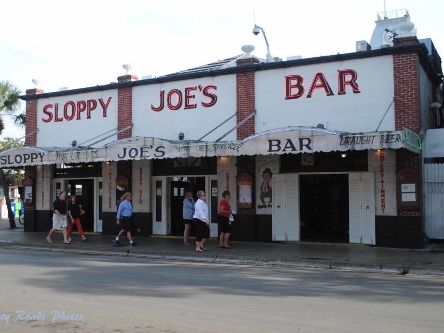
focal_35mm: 39
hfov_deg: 47.8
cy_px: 166
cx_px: 199
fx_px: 500
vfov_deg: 36.8
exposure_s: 1/80
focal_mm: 24
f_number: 5
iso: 100
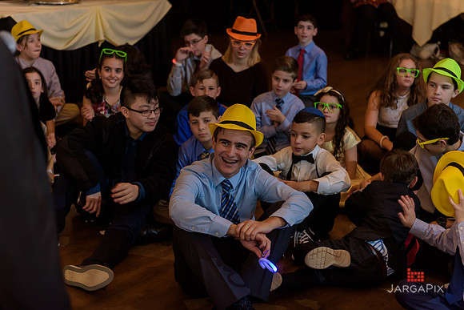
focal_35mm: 70
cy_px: 155
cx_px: 232
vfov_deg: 19.5
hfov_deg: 28.8
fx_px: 902
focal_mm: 70
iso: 1600
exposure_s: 1/125
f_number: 3.2
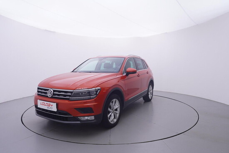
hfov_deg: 77.3
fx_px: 143
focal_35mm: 22
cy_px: 76
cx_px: 114
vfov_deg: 56.2
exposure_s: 1/80
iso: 200
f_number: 5
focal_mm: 15
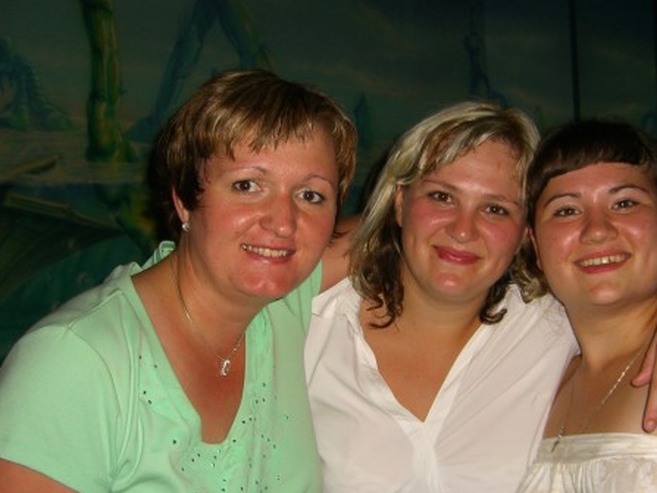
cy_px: 299
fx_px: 968
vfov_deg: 28.5
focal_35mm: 51
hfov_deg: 37.3
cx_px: 398
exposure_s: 1/60
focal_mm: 7.9
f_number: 2.8
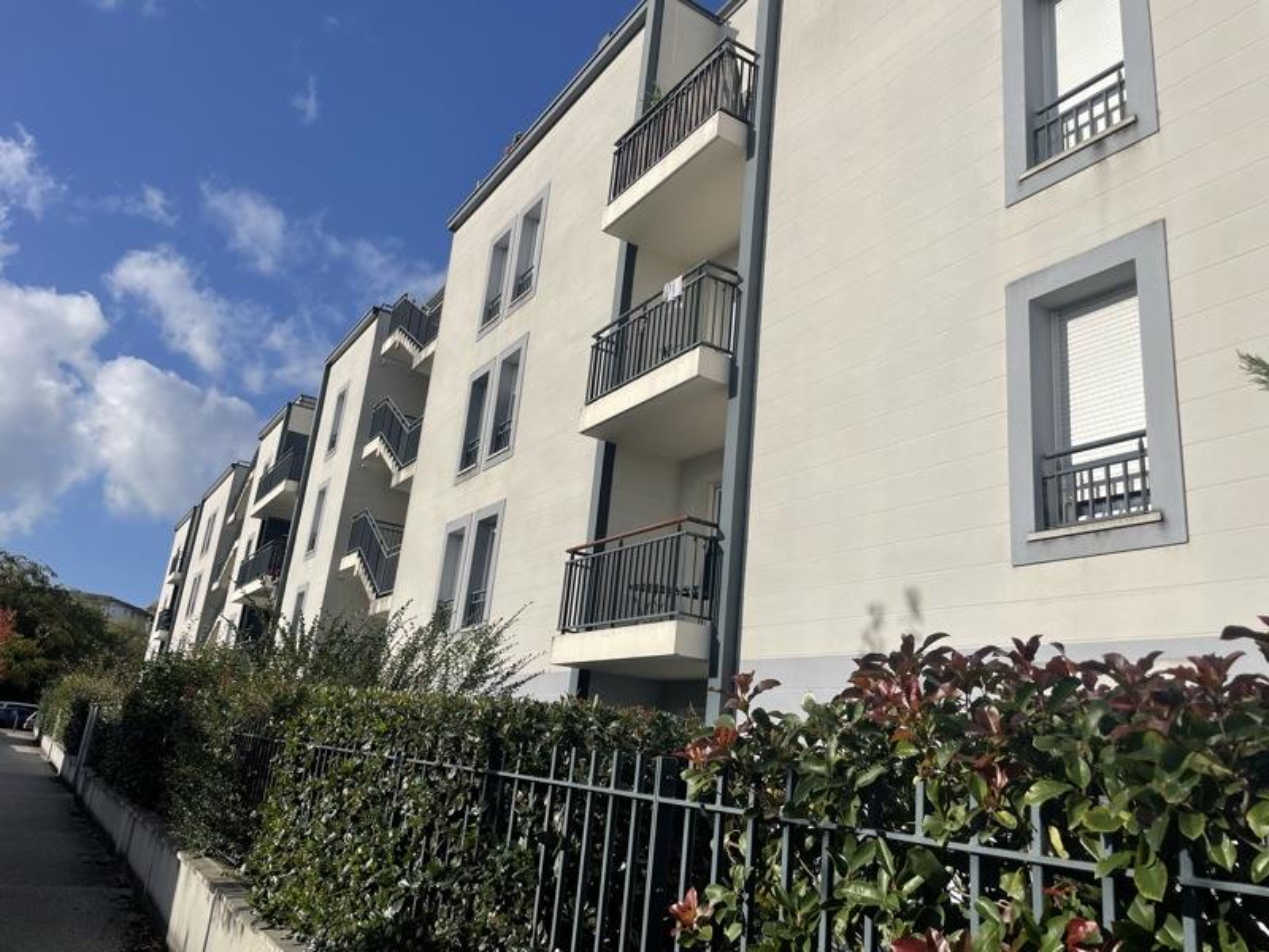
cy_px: 476
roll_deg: -6.0
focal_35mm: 26
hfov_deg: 67.3
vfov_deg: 53.1
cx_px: 634
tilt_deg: +18.1
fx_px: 953
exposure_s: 1/7299
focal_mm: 4.2
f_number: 1.6
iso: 32
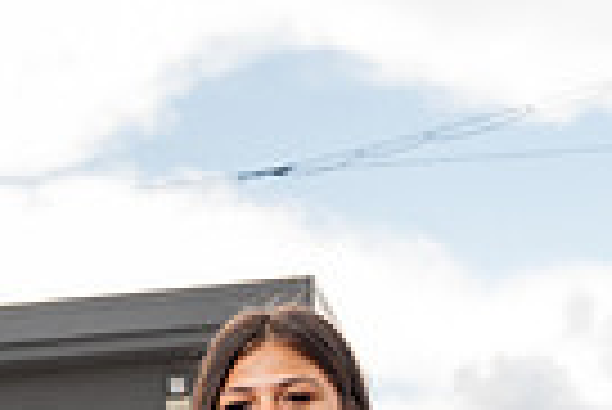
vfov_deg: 7.8
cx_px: 266
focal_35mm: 165
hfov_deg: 12.4
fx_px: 2808
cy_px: 933
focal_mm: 50
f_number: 5.6
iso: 160
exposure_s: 1/250
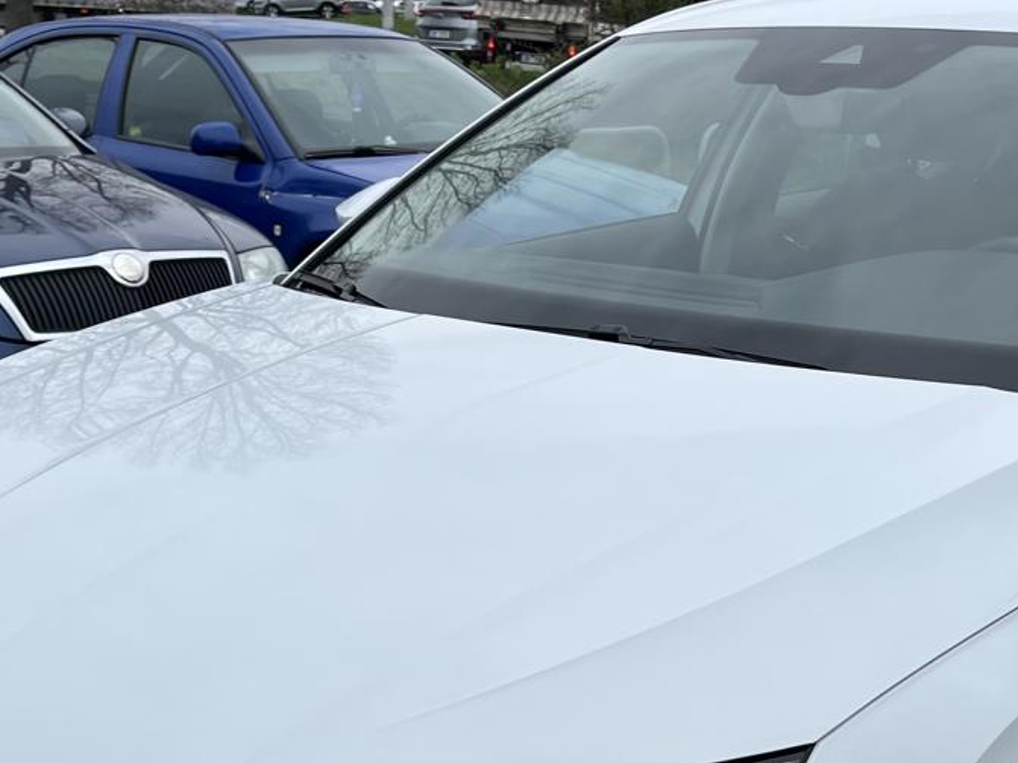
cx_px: 631
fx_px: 1823
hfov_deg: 31.1
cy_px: 713
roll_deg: -0.9
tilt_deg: -19.9
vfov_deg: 22.9
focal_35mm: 62
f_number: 1.6
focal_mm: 5.1
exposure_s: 1/2410
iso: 50
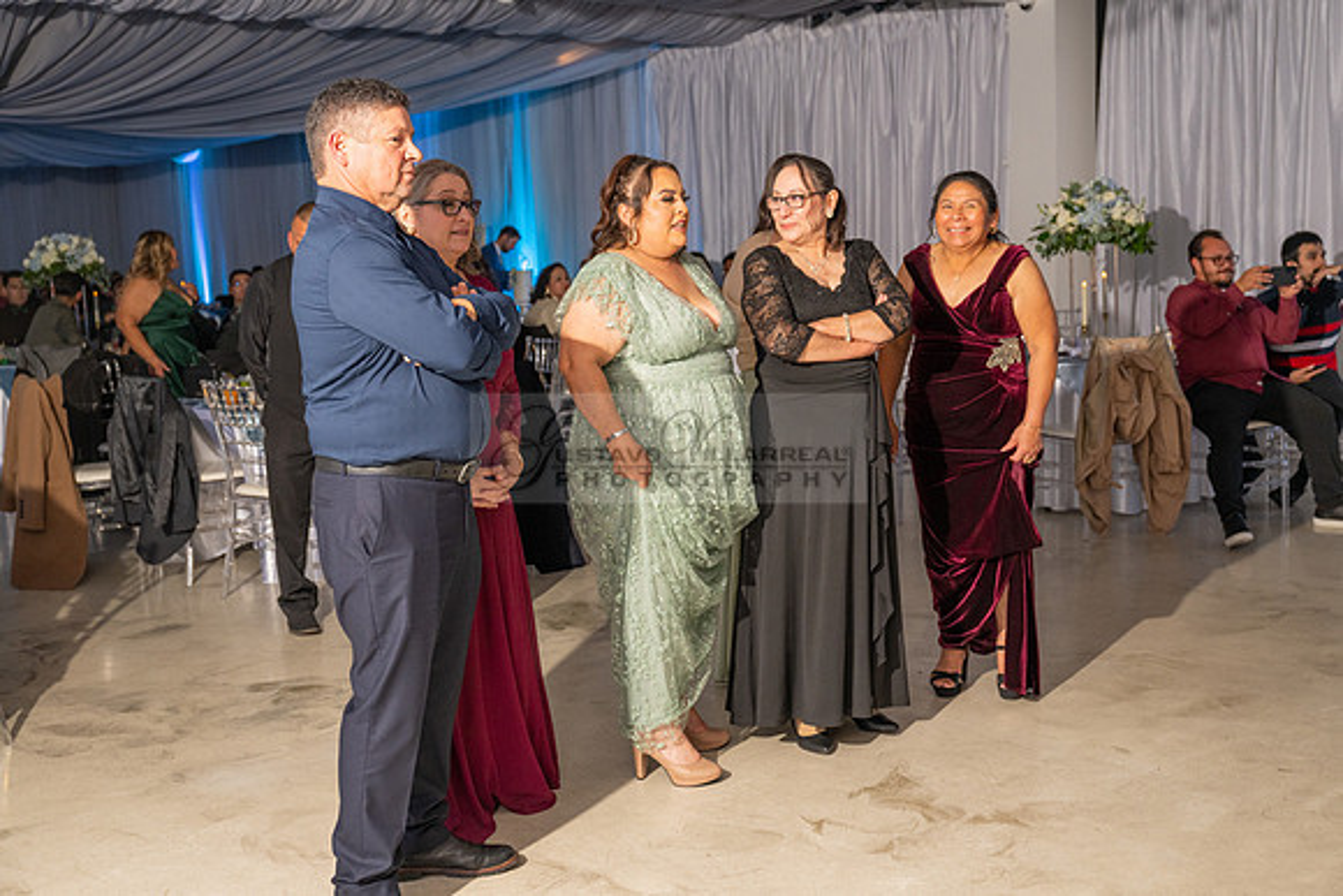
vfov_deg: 32.6
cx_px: 672
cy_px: 448
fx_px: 1530
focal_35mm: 41
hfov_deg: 47.4
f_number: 4
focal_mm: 41
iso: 1000
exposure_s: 1/160
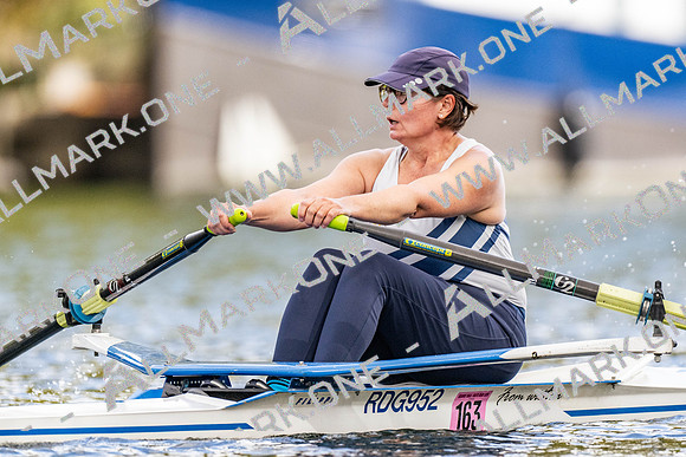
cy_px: 228
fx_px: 17162
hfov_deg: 2.3
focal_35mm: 900
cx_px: 343
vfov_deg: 1.5
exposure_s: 1/2500
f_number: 4
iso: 900
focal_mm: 600
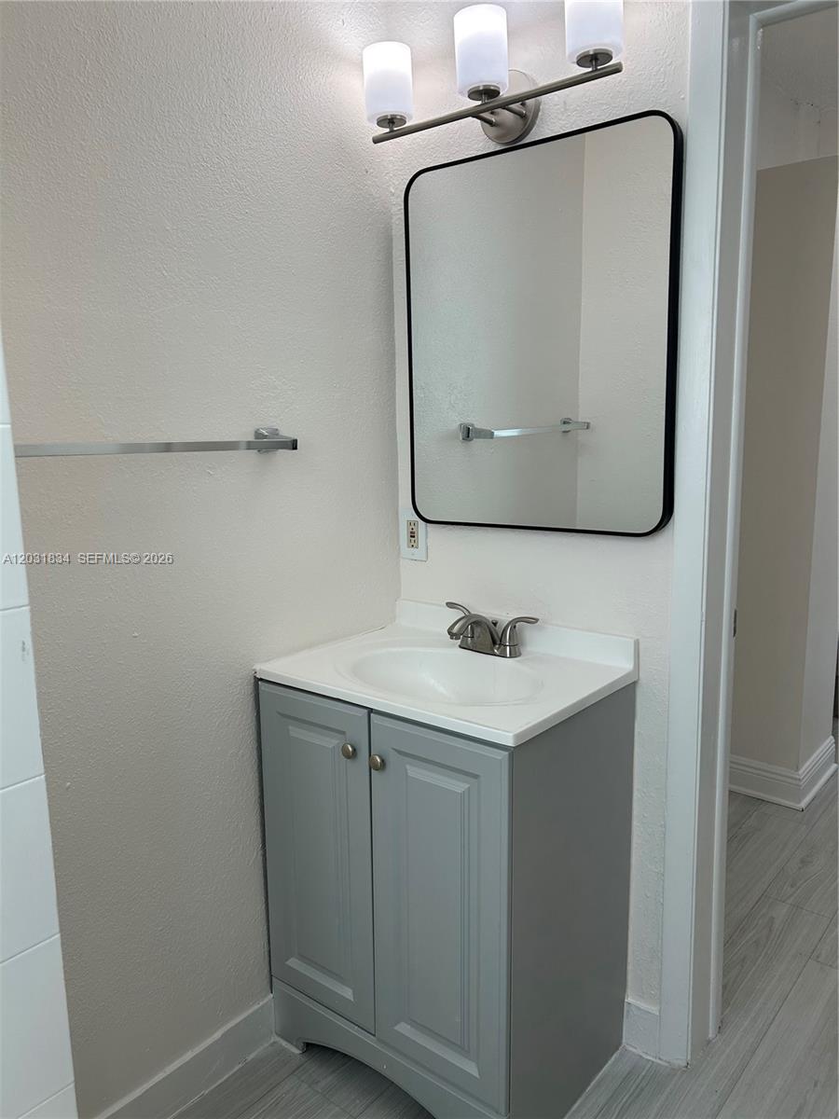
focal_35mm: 26
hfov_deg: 53.1
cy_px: 560
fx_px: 840
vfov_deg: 67.3
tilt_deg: -7.4
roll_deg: +2.7
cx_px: 420
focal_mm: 5.7
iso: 40
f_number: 1.5
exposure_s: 1/236
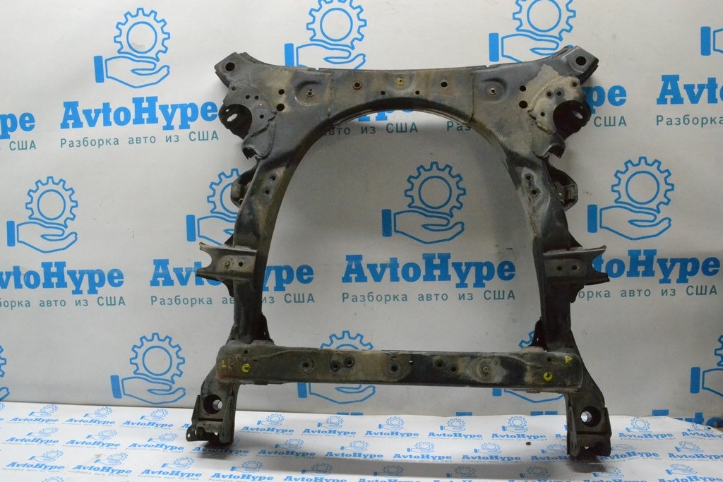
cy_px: 241
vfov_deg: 40.0
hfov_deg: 57.2
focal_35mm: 33
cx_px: 362
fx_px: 663
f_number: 13
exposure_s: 1/160
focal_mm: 22
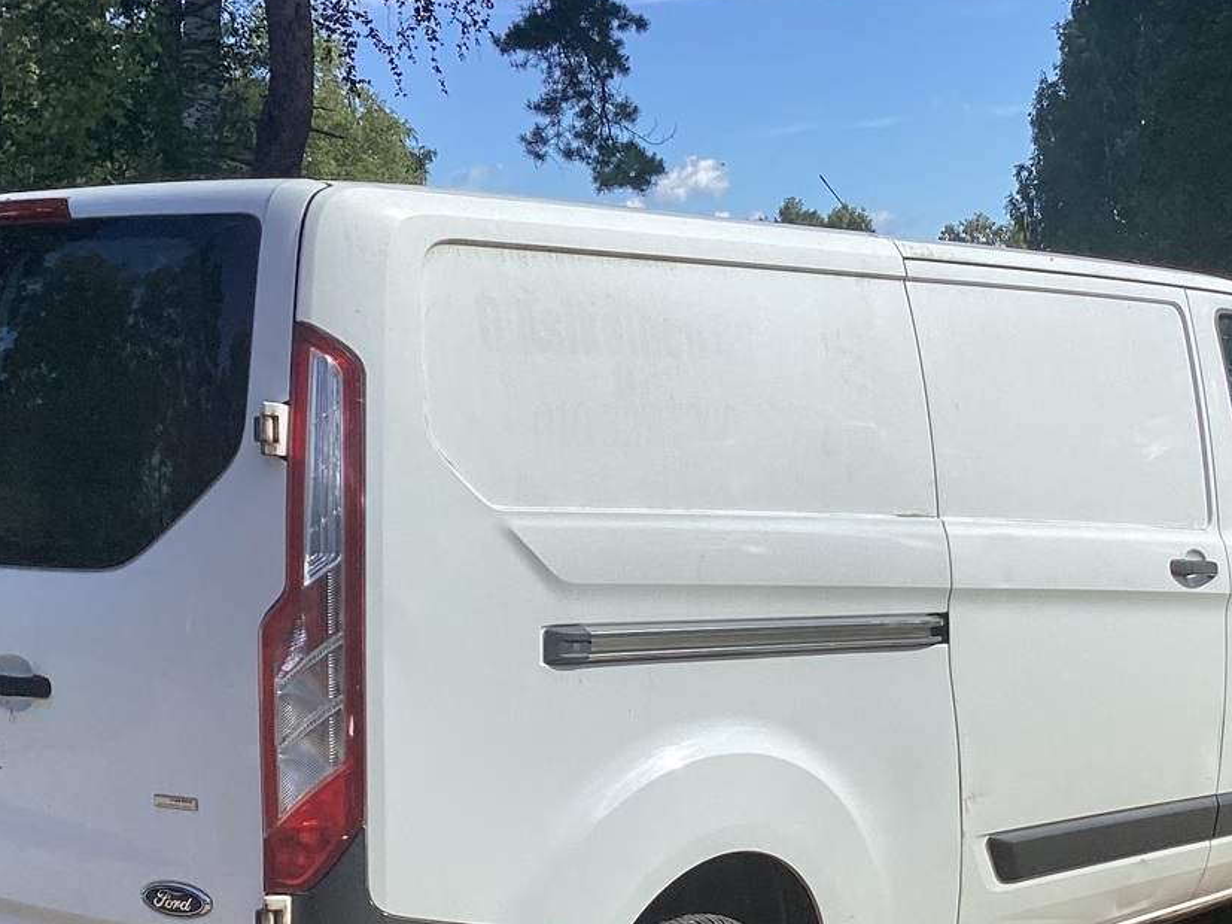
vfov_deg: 24.0
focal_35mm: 60
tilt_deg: -12.9
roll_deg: -0.1
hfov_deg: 32.2
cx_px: 687
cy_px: 733
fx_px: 2135
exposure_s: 1/1199
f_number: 2.4
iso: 25
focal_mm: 3.3
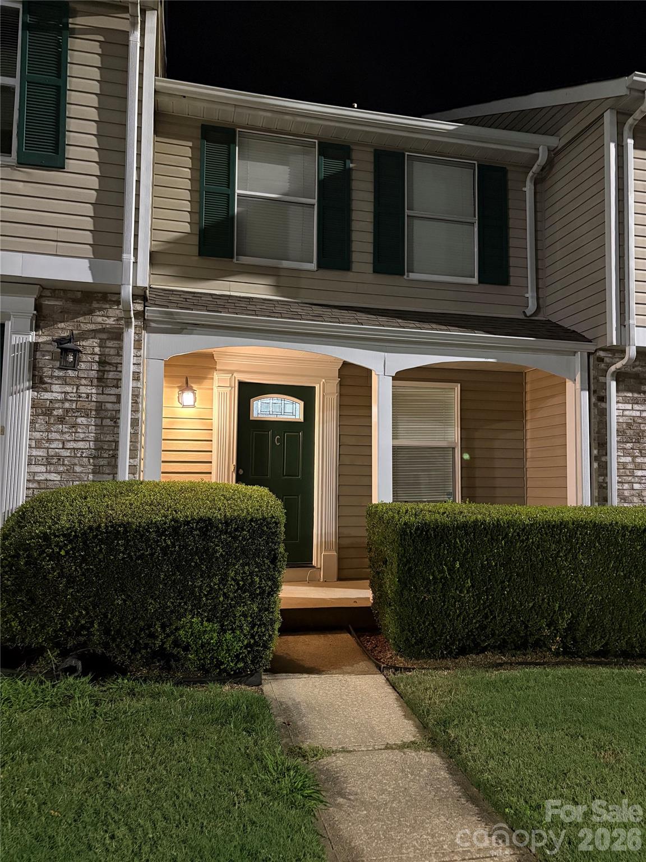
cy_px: 431
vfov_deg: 67.3
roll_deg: -1.2
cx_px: 323
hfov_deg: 53.1
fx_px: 647
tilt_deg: +4.0
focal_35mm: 26
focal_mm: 5.96
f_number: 1.6
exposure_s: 1/30
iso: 800
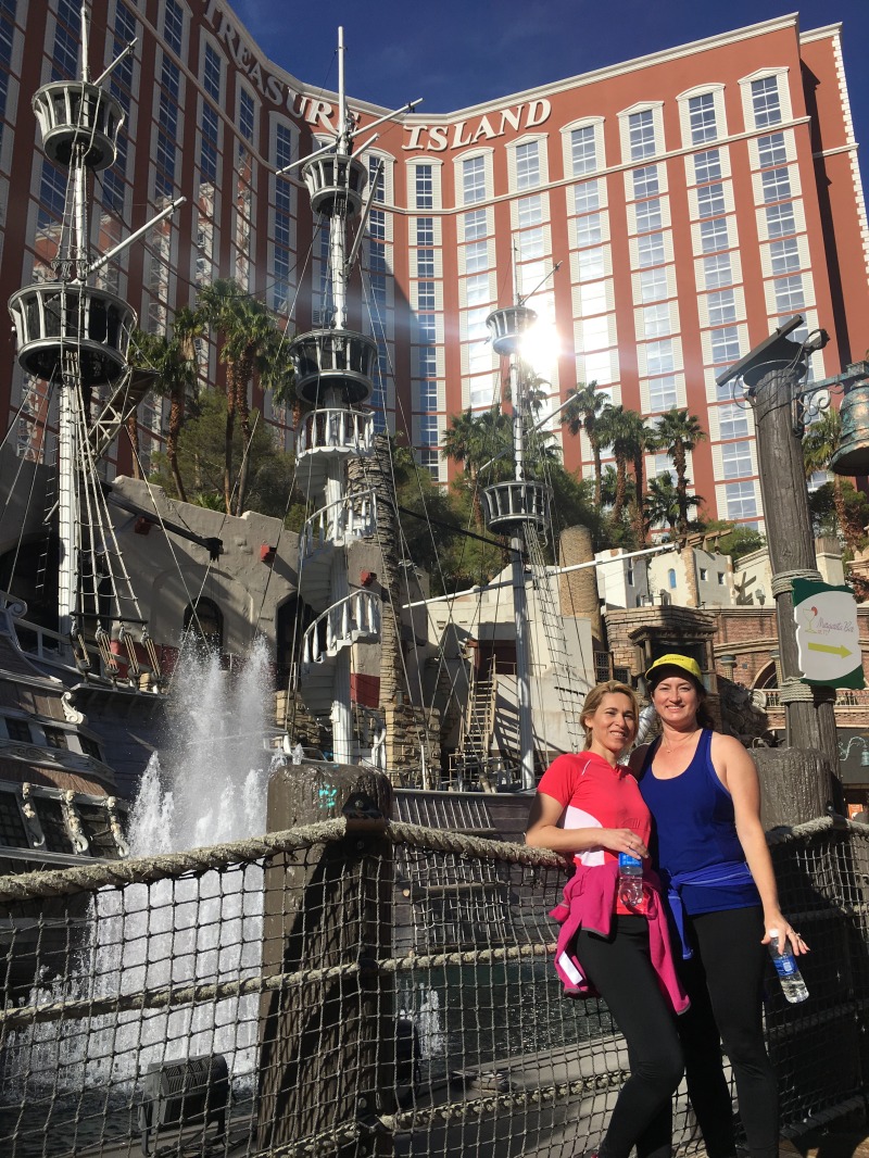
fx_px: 970
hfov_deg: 48.2
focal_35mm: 29
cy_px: 579
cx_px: 434
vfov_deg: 61.6
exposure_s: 1/2747
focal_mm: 4.15
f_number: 2.2
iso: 25
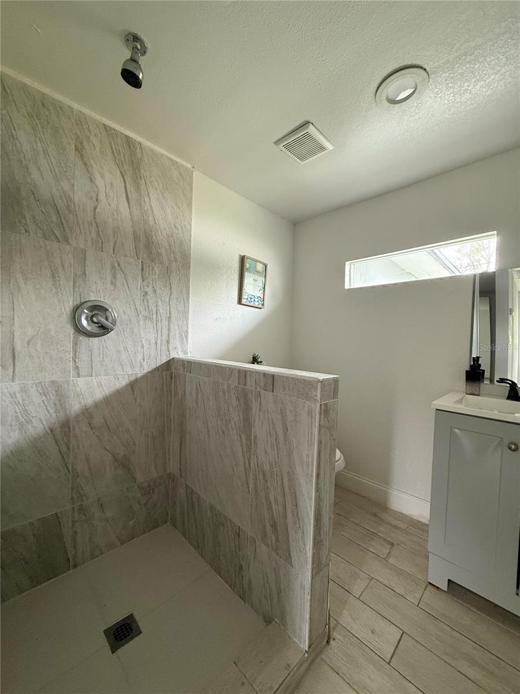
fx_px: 280
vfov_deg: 102.1
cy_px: 347
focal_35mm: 14
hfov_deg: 85.7
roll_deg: -1.2
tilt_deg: -1.3
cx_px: 260
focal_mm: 2.22
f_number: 2.2
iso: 400
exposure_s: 1/84
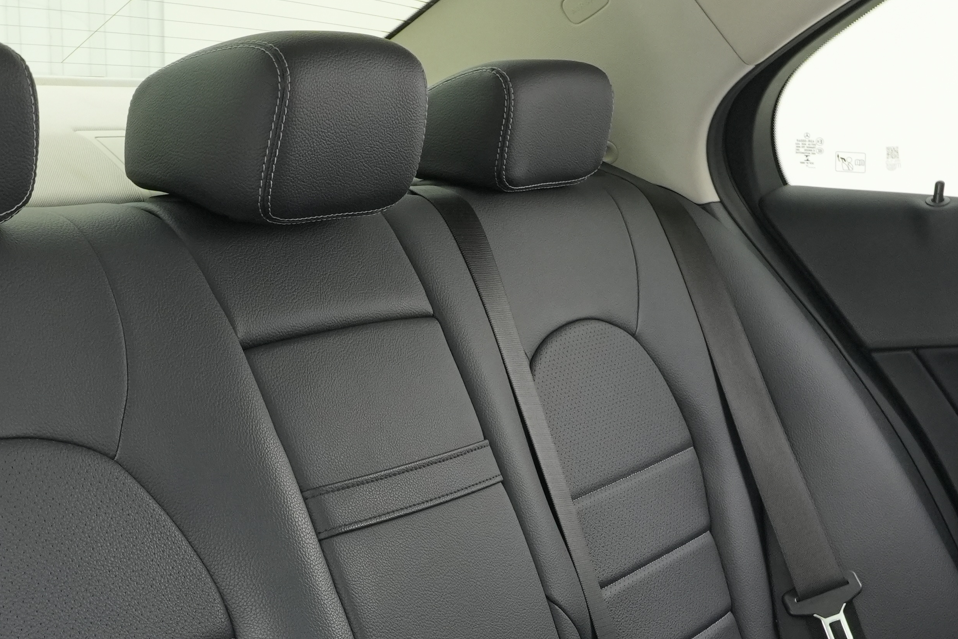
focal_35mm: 60
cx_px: 372
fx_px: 1596
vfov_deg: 21.3
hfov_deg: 33.3
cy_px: 727
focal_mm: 16
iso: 1000
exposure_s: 1/25
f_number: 8
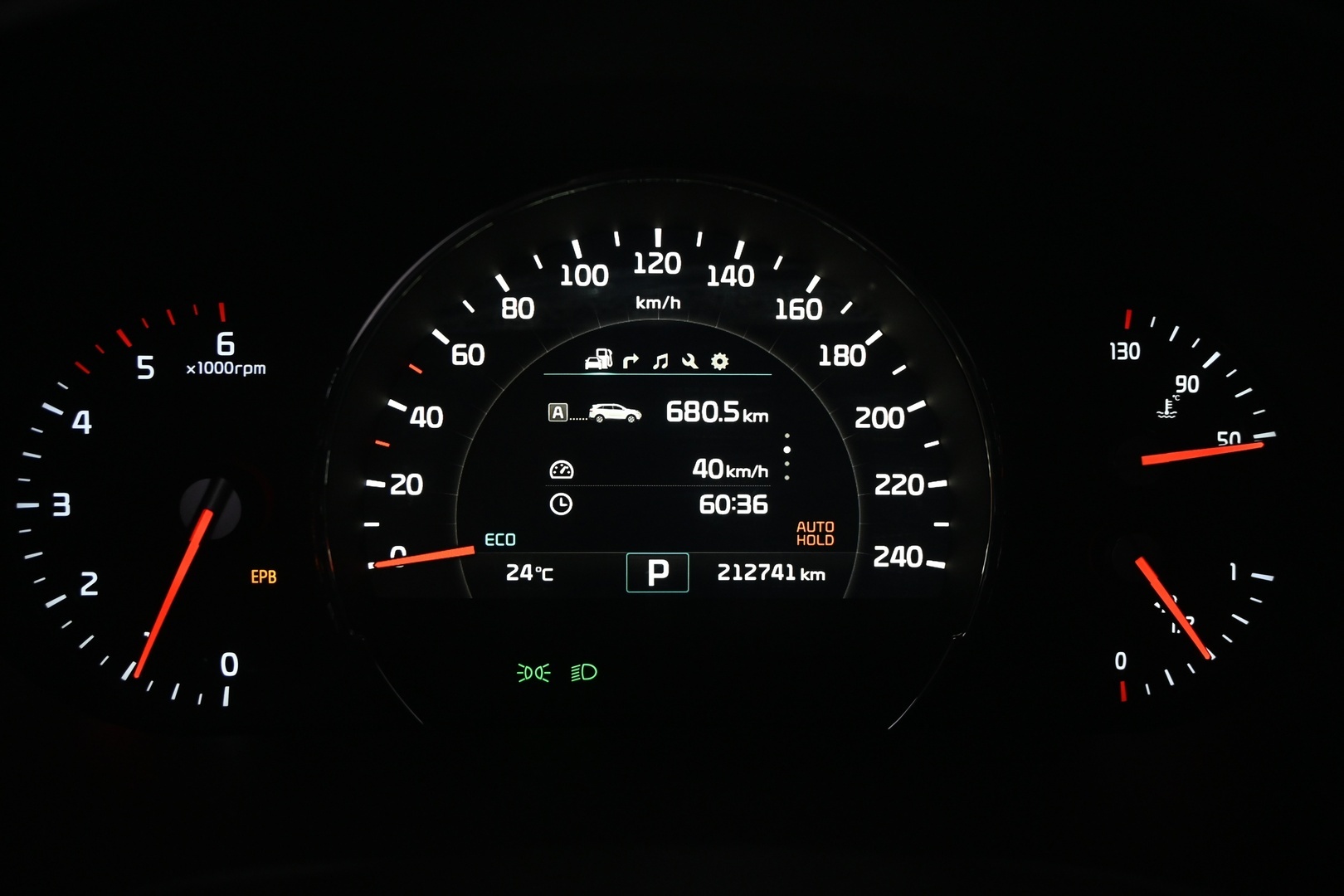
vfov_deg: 40.0
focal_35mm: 33
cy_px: 448
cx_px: 672
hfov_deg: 57.2
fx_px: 1232
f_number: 4
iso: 1600
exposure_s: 1/30
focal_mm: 22
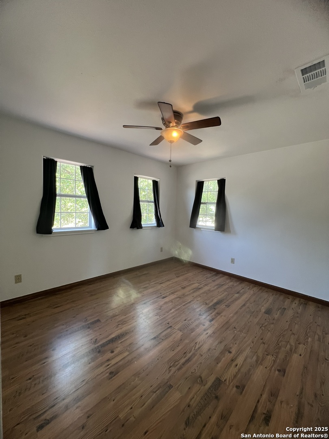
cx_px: 164
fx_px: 165
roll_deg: -1.3
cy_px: 220
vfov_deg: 106.2
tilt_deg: -2.6
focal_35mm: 13
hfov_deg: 89.9
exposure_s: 1/120
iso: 160
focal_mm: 1.57
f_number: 1.8
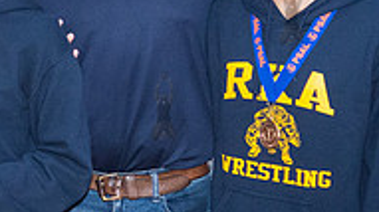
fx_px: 1375
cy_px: 48
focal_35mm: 137
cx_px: -155
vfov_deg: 8.8
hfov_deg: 14.8
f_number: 4
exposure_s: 1/400
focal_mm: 35
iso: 4000
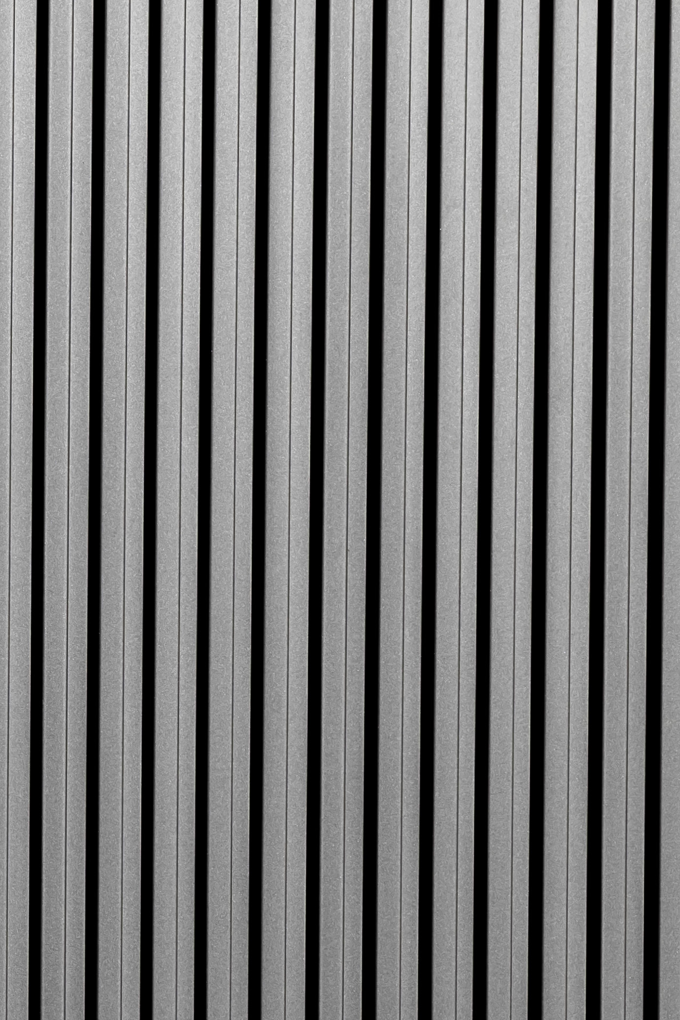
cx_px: -678
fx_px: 4335
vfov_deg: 13.4
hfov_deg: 8.5
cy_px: 651
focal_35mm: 153
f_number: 8
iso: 100
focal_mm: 49
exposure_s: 1/400
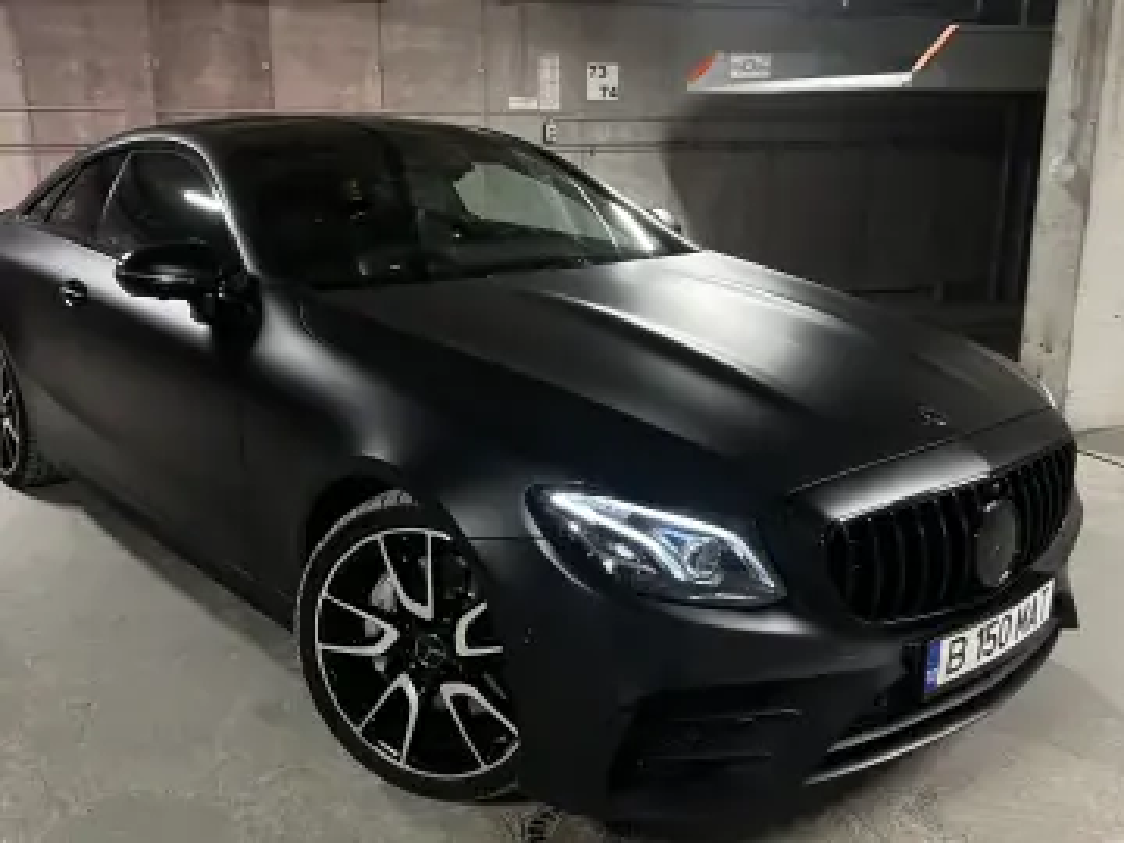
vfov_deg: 53.1
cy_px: 422
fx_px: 844
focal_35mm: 26
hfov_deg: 67.3
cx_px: 562
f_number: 1.5
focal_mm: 5.7
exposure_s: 1/50
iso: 320
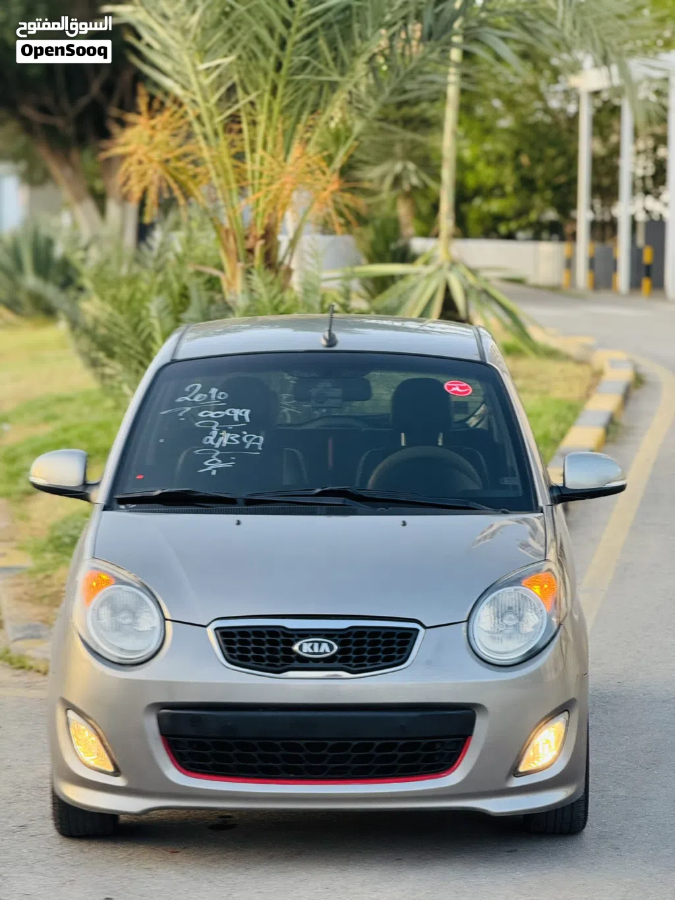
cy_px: 450
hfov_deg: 12.3
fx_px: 3119
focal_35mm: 120
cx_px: 338
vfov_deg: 16.4
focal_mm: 15.66
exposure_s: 1/99
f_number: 2.8
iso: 125
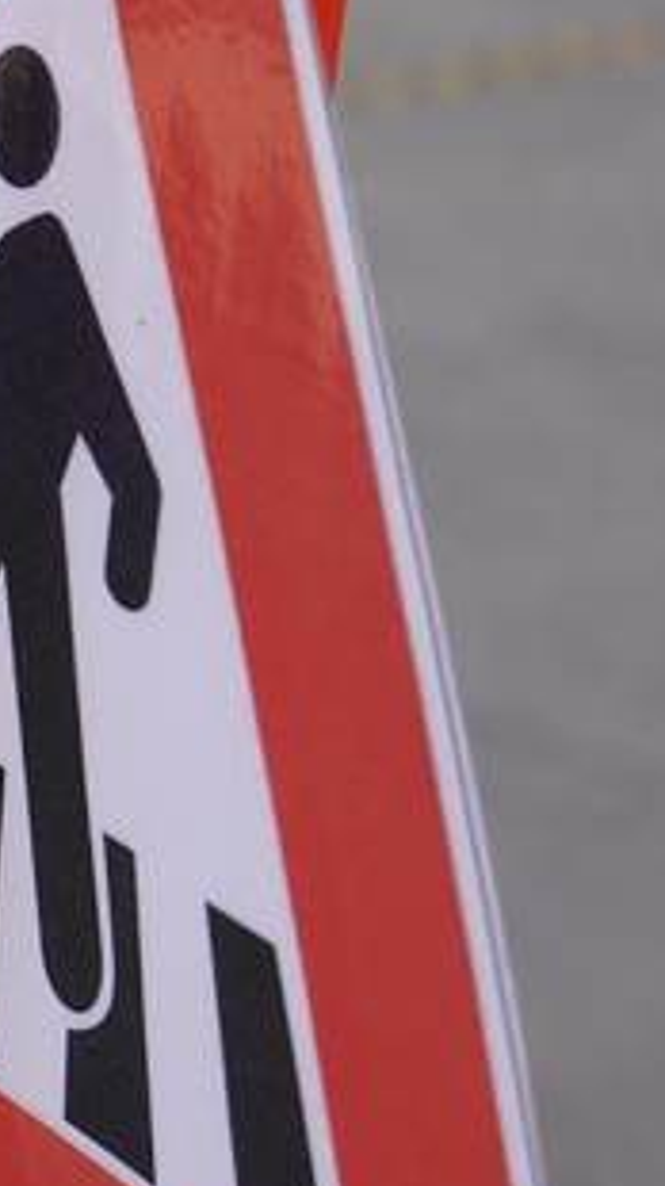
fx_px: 4930
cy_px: 610
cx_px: -661
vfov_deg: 13.7
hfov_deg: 7.4
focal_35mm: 157
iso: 100
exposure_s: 1/200
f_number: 4
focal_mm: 21.56
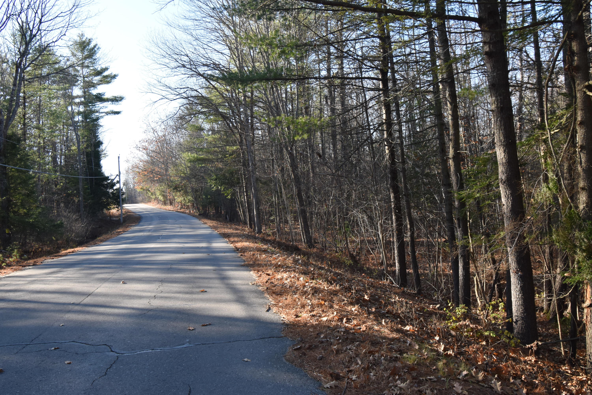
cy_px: 198
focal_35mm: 30
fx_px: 493
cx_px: 296
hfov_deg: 61.9
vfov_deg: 43.6
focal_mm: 20
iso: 400
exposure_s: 1/250
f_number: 8
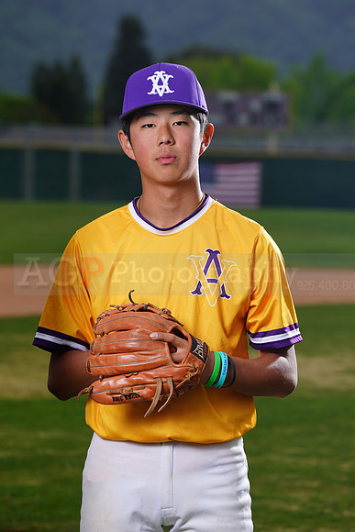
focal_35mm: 200
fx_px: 2956
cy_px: 266
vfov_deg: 10.3
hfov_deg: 6.9
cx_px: 178
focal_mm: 200
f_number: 8
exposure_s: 1/250
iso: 100
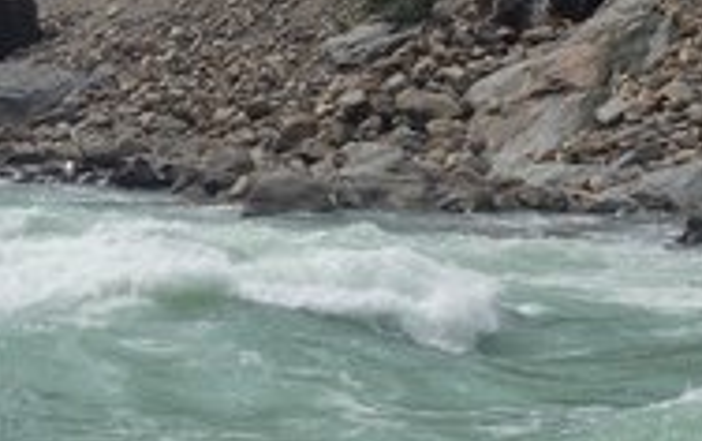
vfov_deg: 10.4
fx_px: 2413
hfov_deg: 16.4
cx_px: 112
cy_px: 232
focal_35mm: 126
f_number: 5.1
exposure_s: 1/800
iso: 125
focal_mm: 10
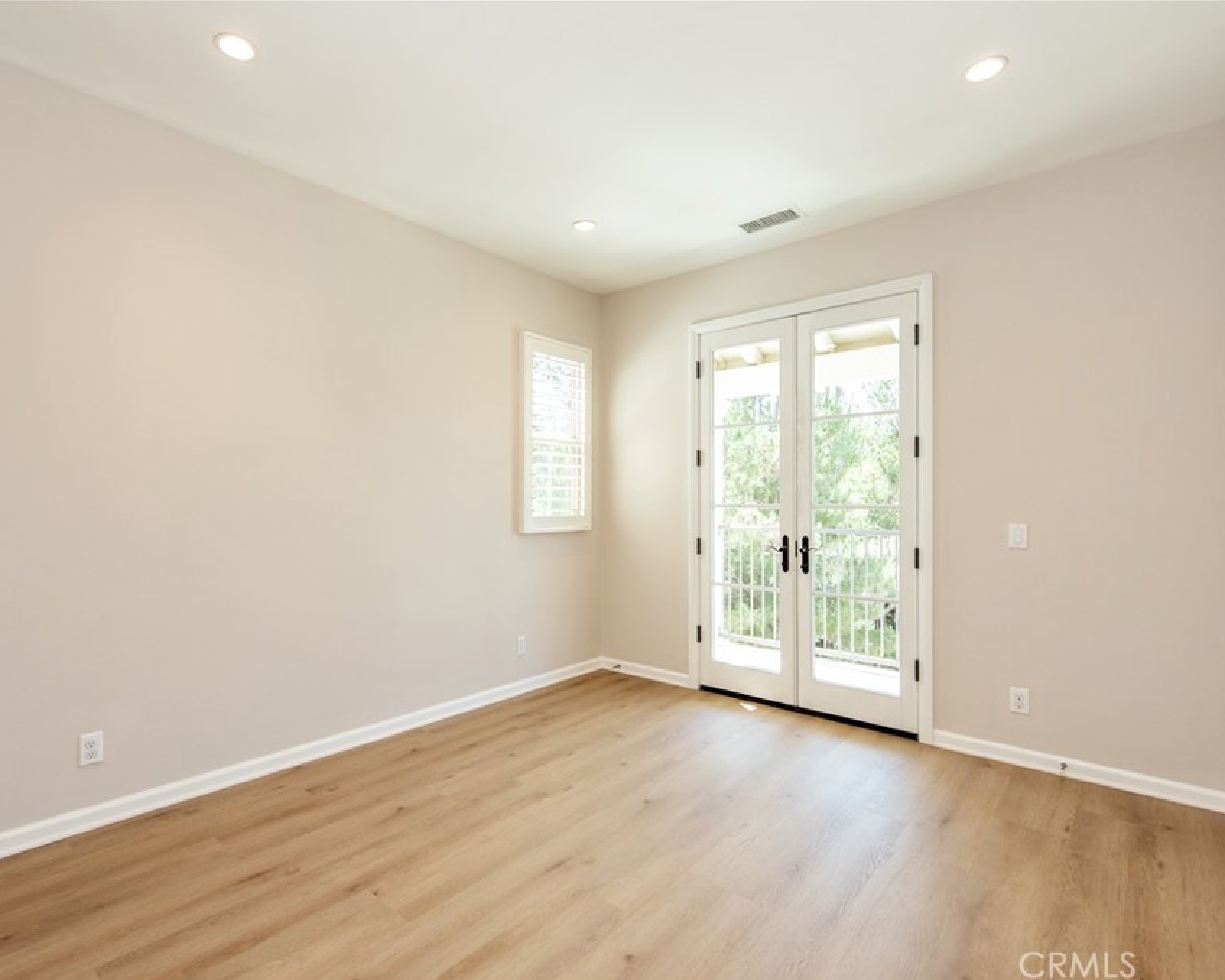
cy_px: 492
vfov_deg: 77.0
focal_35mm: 17
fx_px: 616
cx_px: 550
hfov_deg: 89.4
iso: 500
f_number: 5.6
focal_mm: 15
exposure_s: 1/125
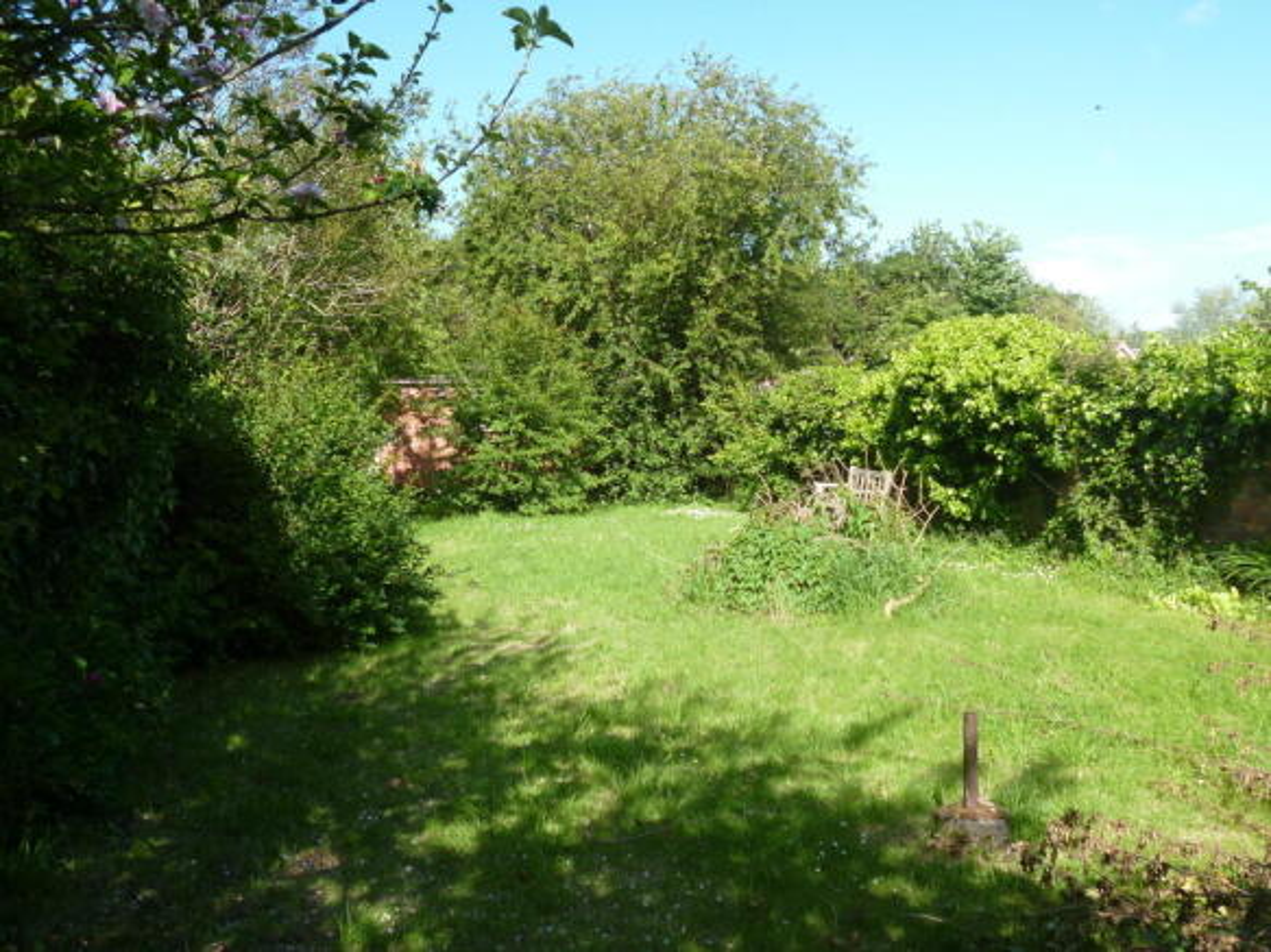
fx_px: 1175
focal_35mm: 32
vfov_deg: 44.1
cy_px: 476
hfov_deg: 56.8
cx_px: 636
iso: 100
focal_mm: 5.7
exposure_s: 1/640
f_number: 2.9
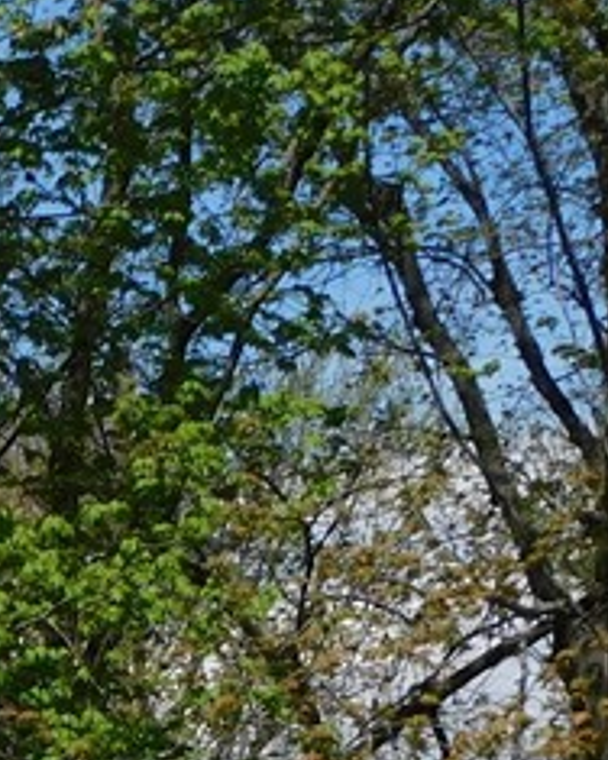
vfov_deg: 8.1
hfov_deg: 6.5
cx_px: -466
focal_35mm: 234
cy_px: 1041
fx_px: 5263
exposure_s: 1/1600
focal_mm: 9.9
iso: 125
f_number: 4
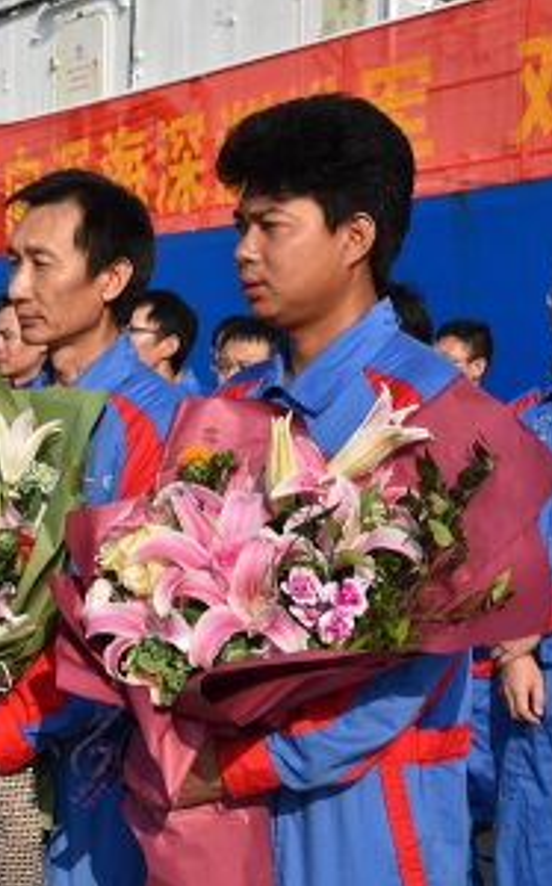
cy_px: 490
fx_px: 2050
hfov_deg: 14.8
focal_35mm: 85
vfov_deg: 24.4
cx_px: -115
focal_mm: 50
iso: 200
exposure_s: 1/400
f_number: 10
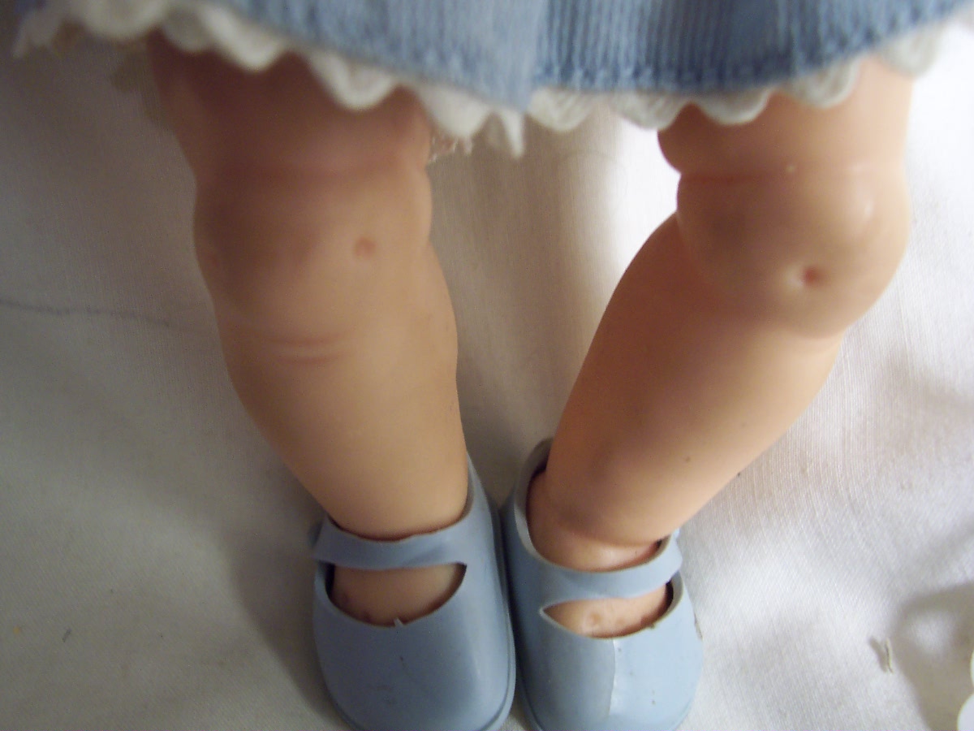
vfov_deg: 38.7
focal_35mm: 37
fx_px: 1041
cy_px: 366
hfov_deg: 50.1
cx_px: 487
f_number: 2.8
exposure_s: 1/45
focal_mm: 5.6
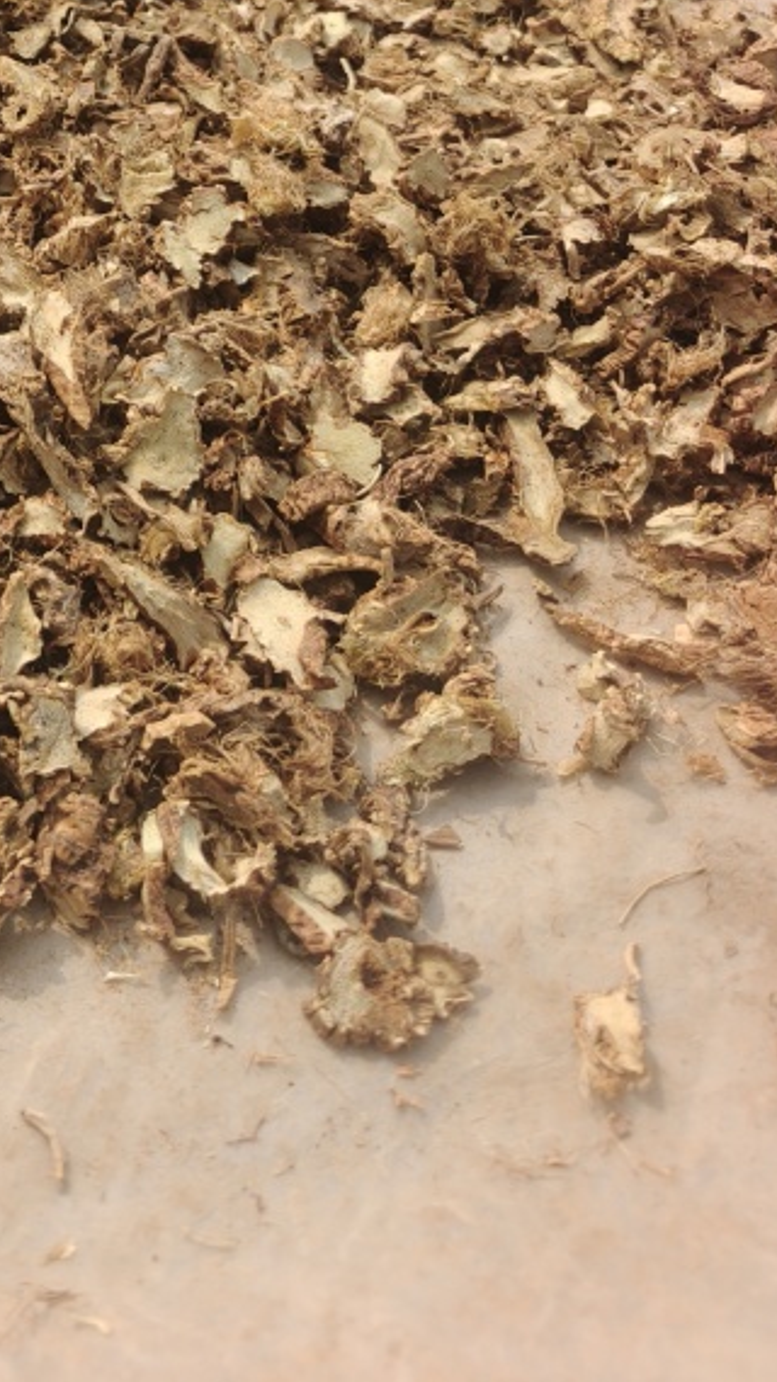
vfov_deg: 39.9
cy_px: 94
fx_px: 1722
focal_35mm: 47
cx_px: -131
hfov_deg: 23.5
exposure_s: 1/2652
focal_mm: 6.06
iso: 50
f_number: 1.6
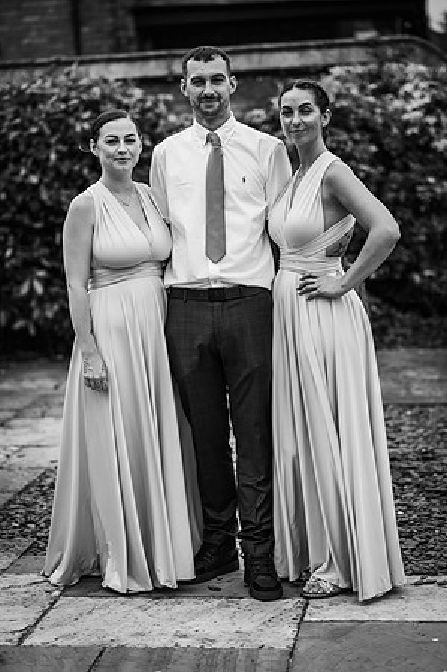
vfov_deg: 23.9
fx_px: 1587
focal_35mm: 85
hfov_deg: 16.0
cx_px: 224
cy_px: 336
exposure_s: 1/1250
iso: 100
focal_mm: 85
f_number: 2.2
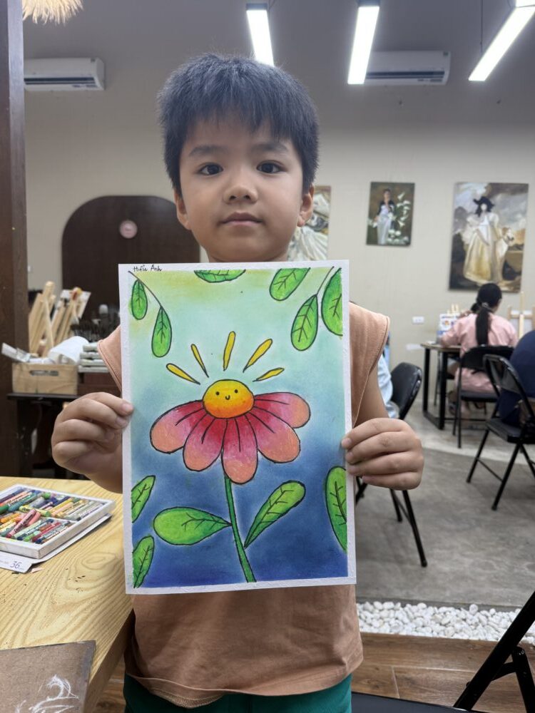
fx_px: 495
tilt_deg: -5.1
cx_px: 268
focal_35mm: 24
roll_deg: -3.0
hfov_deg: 56.8
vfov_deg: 71.6
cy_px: 356
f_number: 1.78
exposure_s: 1/100
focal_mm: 6.76
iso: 80
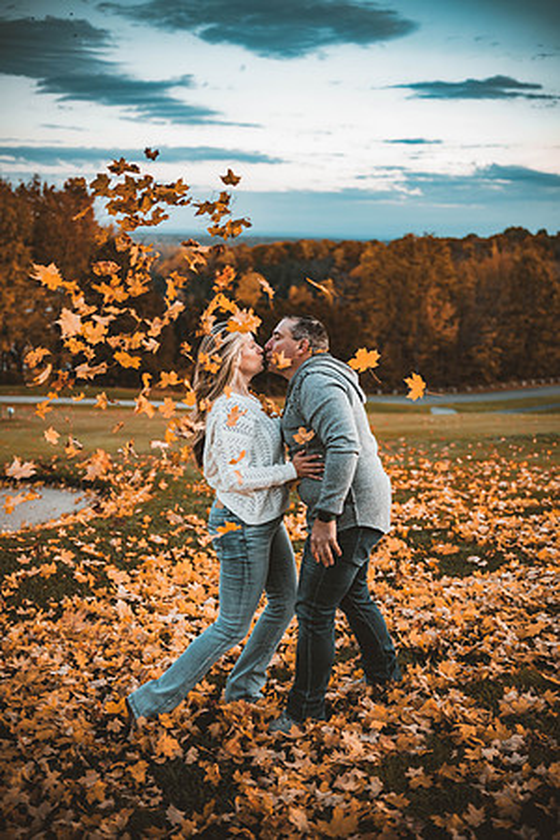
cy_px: 420
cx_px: 280
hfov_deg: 33.4
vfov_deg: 48.5
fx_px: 933
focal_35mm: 40
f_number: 2
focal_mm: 40
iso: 1000
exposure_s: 1/640
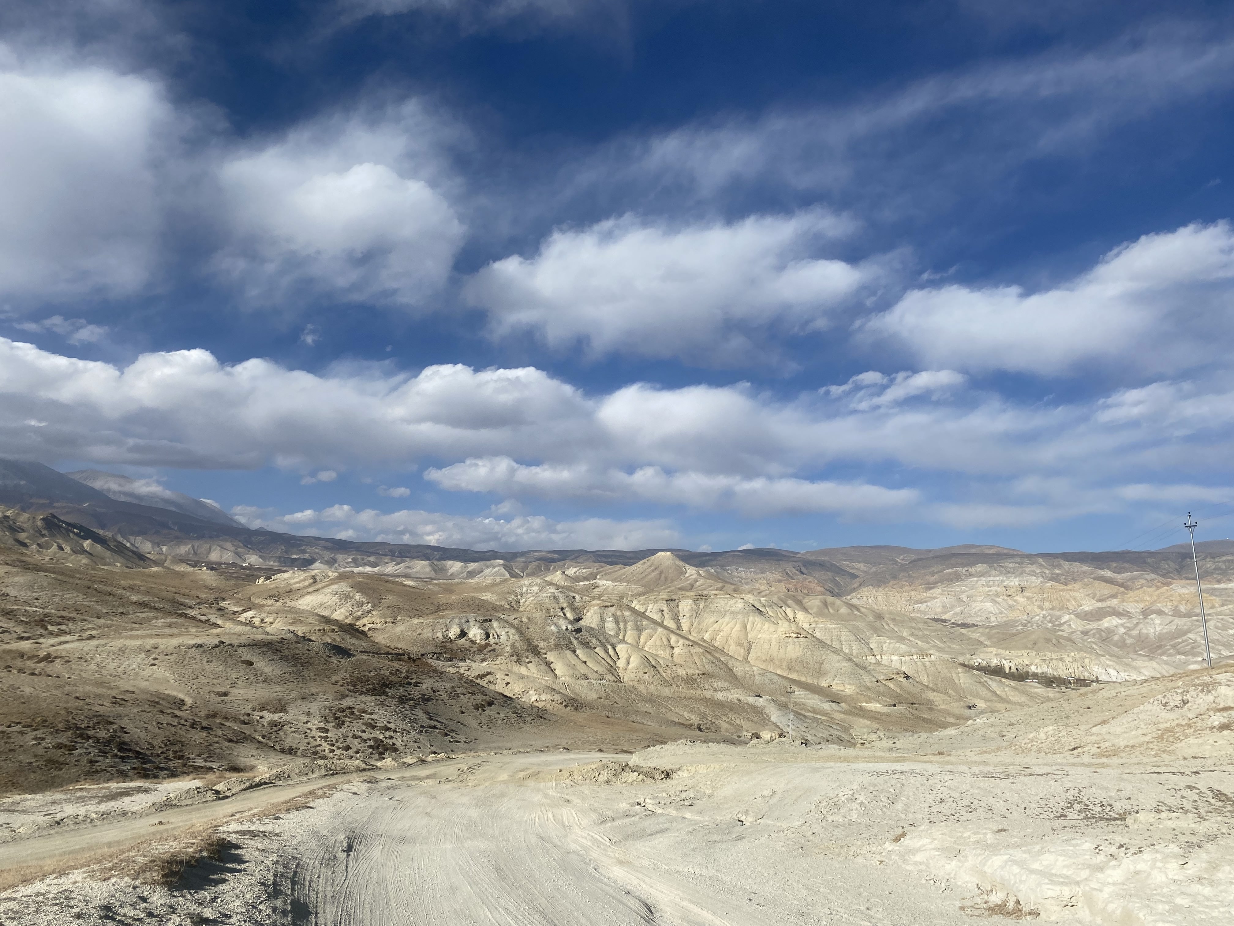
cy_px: 463
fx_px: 927
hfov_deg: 67.3
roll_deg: -2.5
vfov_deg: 53.1
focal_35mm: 26
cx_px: 617
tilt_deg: +6.2
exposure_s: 1/5236
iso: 32
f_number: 1.8
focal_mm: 4.25
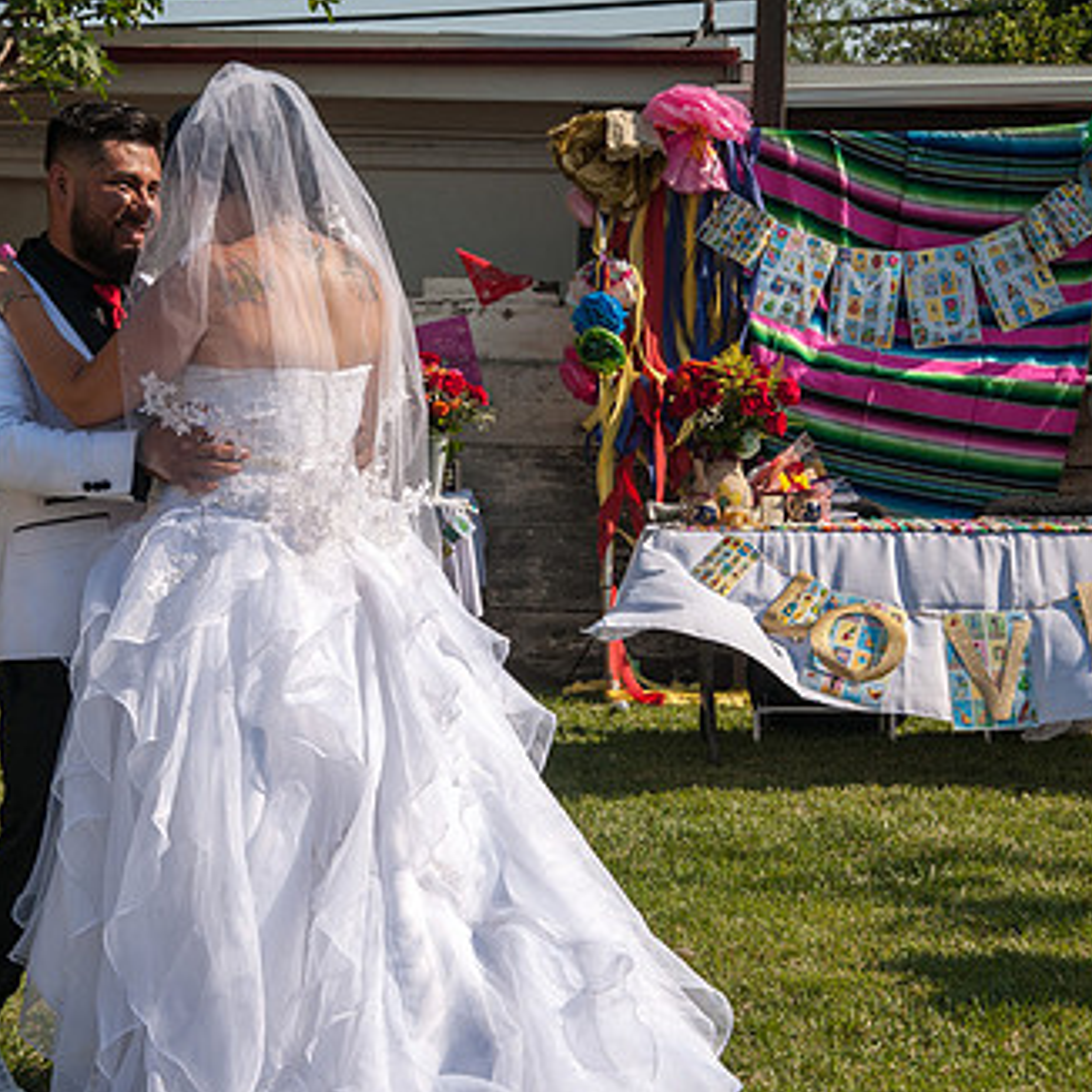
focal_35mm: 83
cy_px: 573
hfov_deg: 20.8
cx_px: 365
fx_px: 2962
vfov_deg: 20.9
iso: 200
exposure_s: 1/640
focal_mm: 55
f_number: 13
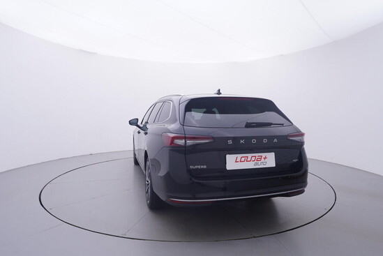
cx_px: 192
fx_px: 240
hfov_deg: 77.3
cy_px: 128
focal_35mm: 22
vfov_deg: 56.2
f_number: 5
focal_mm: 15
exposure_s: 1/80
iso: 200
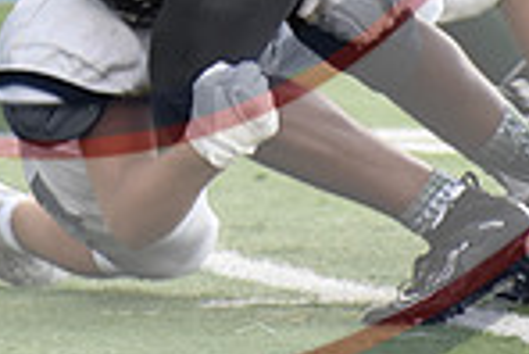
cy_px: -231
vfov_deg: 0.8
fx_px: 25902
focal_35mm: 1761
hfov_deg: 1.2
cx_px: 36
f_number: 6.3
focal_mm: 300
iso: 1250
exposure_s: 1/500
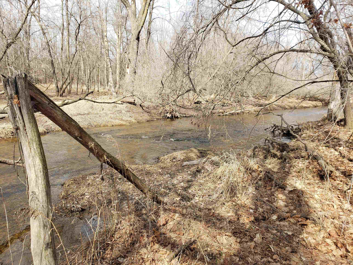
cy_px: 132
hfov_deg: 67.3
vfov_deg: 53.1
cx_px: 176
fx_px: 265
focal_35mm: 26
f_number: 2.4
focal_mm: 4.3
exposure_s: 1/563
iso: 50
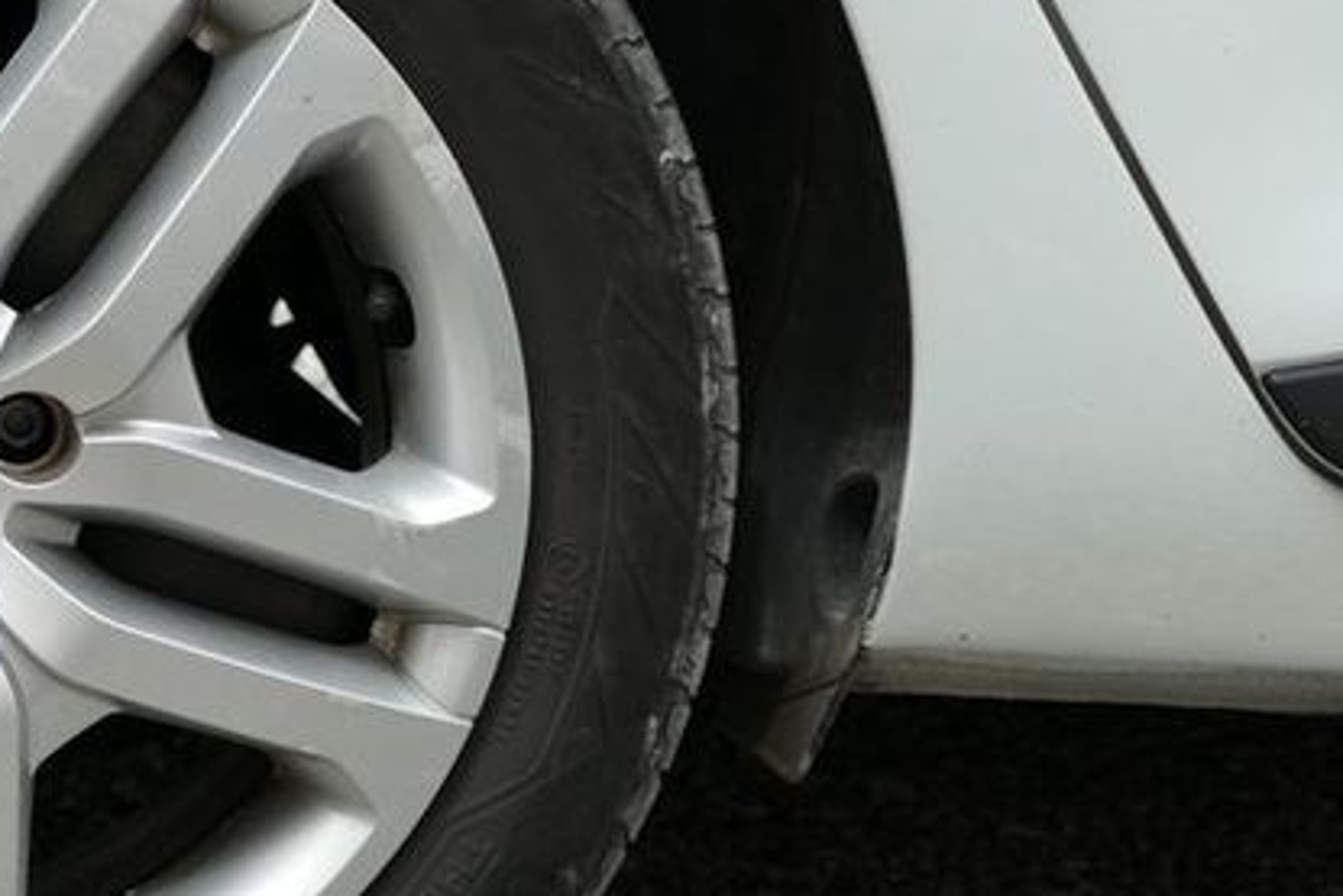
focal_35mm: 106
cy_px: 383
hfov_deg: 18.5
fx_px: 3956
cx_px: -136
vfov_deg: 12.9
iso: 125
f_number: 3.2
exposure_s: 1/500
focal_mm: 16
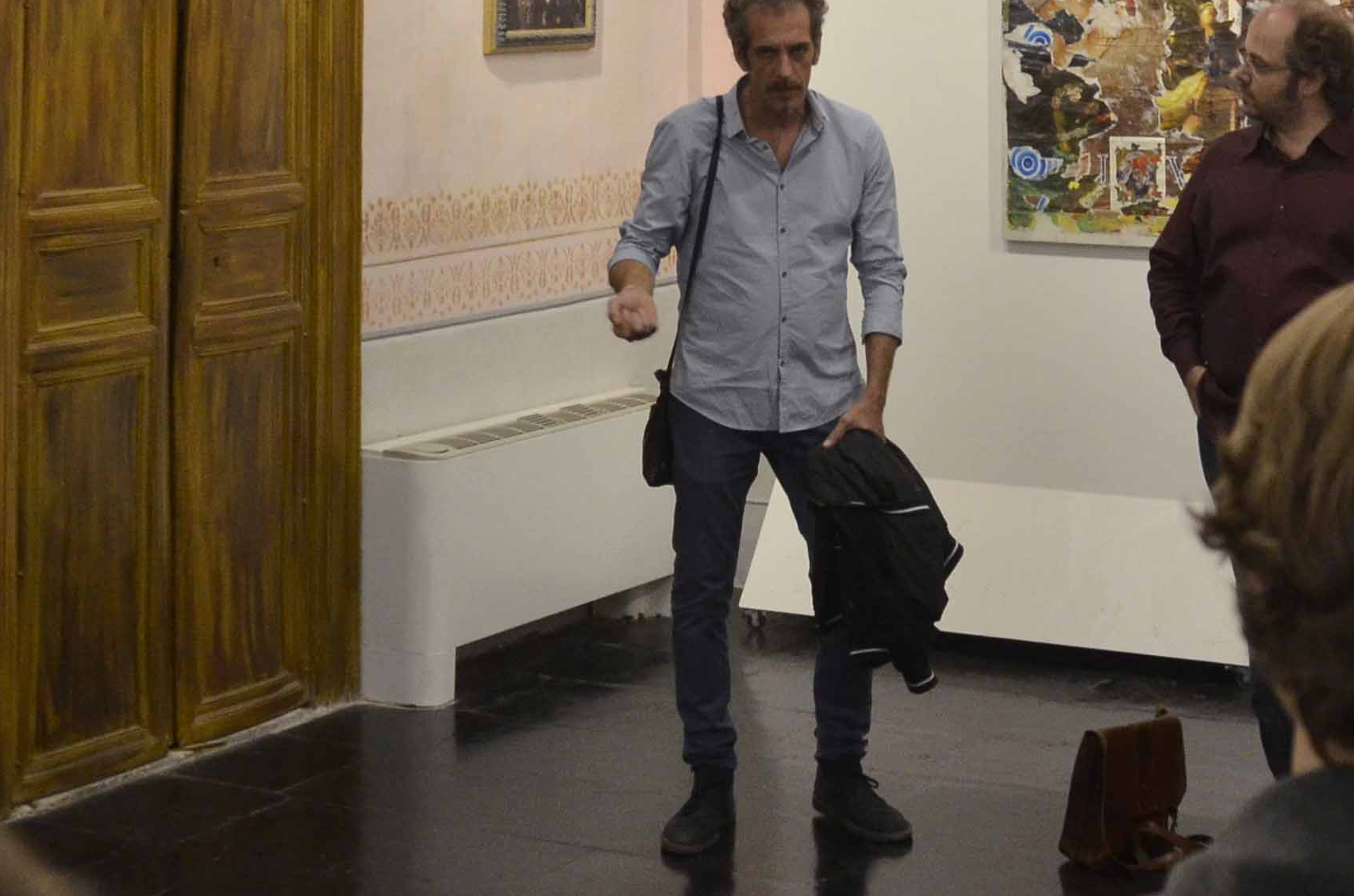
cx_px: 872
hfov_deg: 25.9
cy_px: -99
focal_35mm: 78
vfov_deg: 16.8
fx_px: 2928
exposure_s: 1/100
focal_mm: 18
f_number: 3.5
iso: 1100
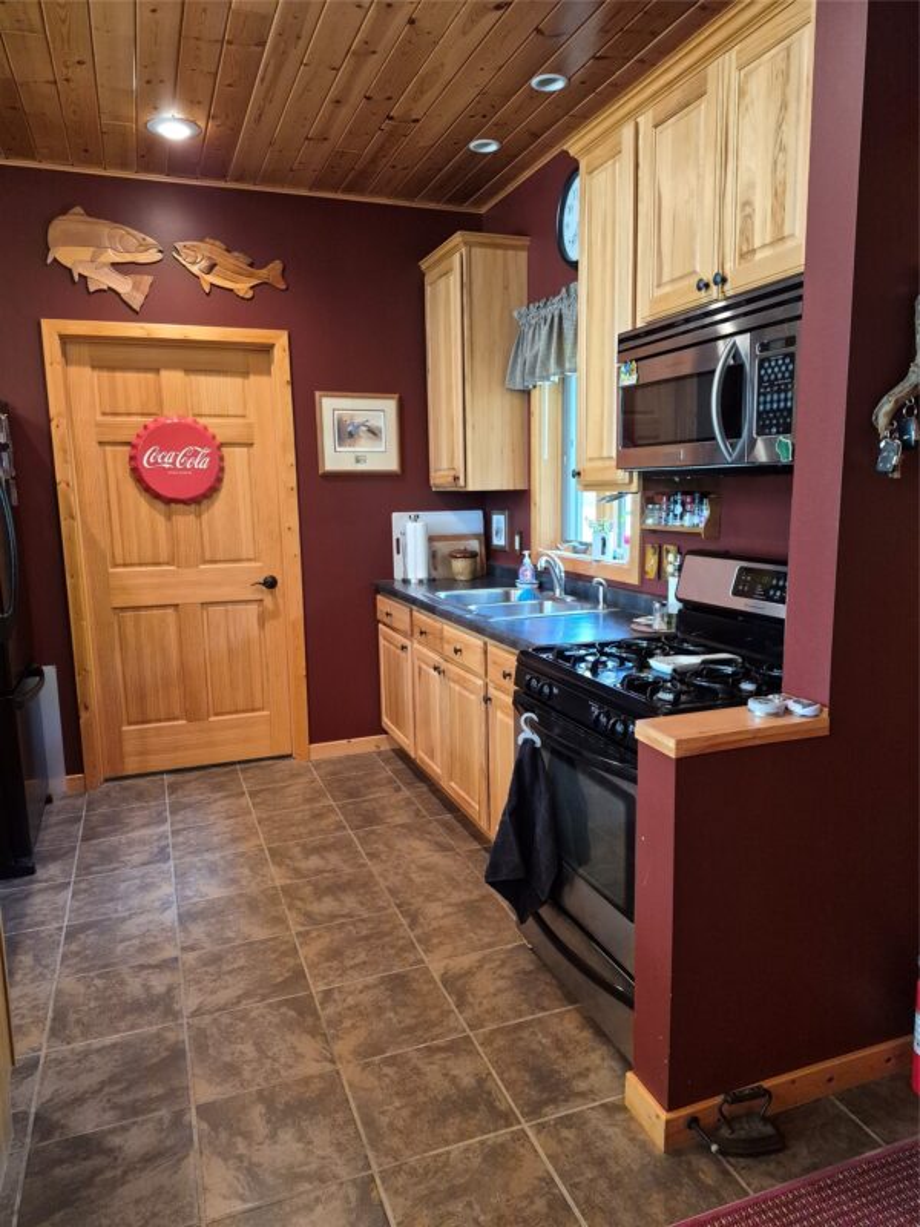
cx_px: 460
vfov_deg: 73.9
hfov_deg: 58.9
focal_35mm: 23
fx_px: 815
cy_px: 614
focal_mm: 5.4
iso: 1250
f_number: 1.8
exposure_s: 1/120
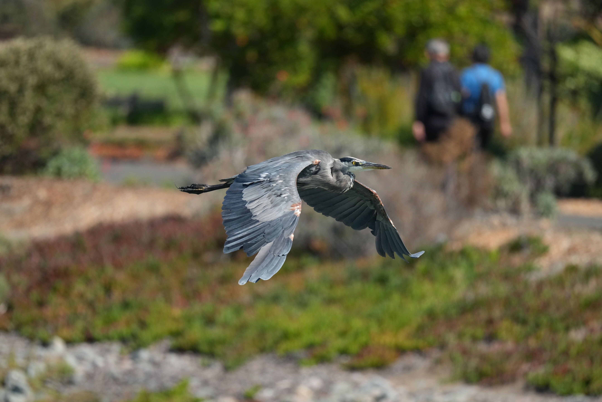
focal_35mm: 560
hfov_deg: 3.7
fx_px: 9364
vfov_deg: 2.5
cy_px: 201
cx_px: 301
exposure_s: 1/3200
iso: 1000
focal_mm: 560
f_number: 6.3
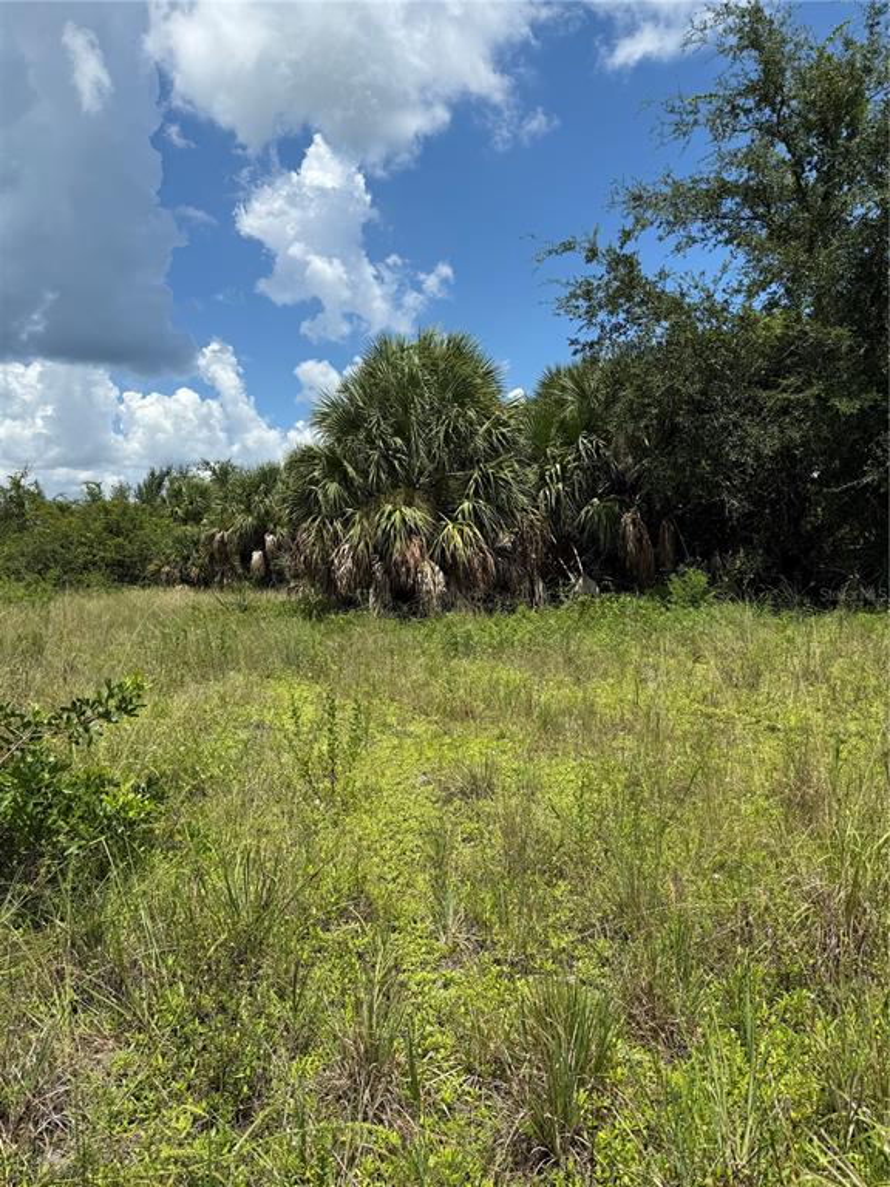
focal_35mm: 24
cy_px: 594
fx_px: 823
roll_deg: +0.0
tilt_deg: -1.7
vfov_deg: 71.6
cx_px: 445
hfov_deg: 56.8
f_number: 1.78
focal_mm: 6.76
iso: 80
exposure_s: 1/4975
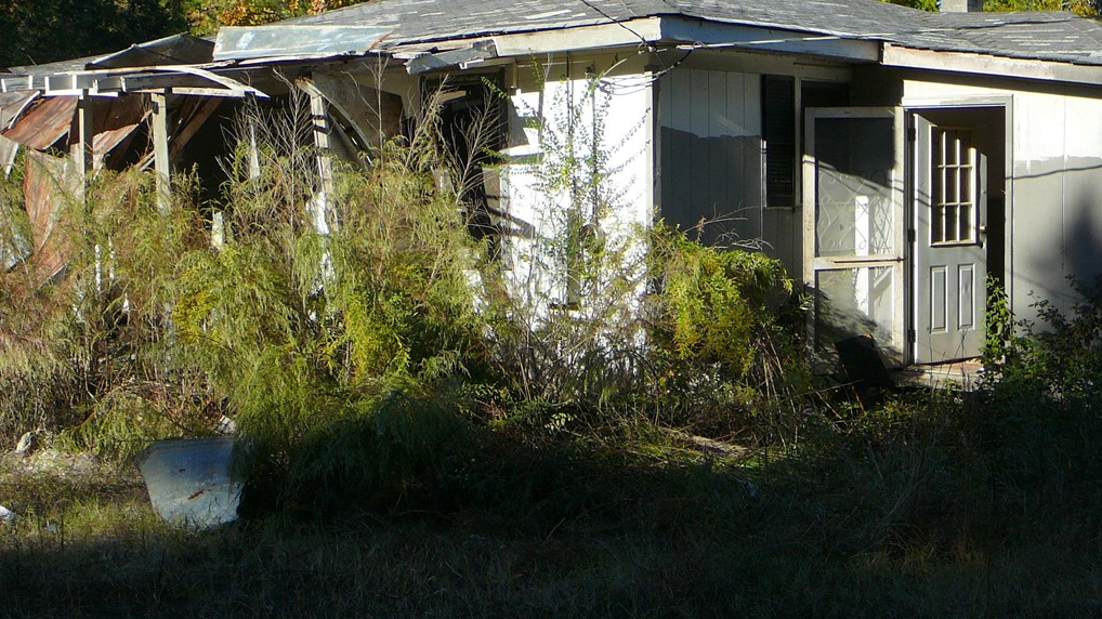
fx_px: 1665
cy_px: 264
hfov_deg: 36.6
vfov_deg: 21.1
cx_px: 550
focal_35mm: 57
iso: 80
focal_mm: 7.8
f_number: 3.4
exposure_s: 1/500
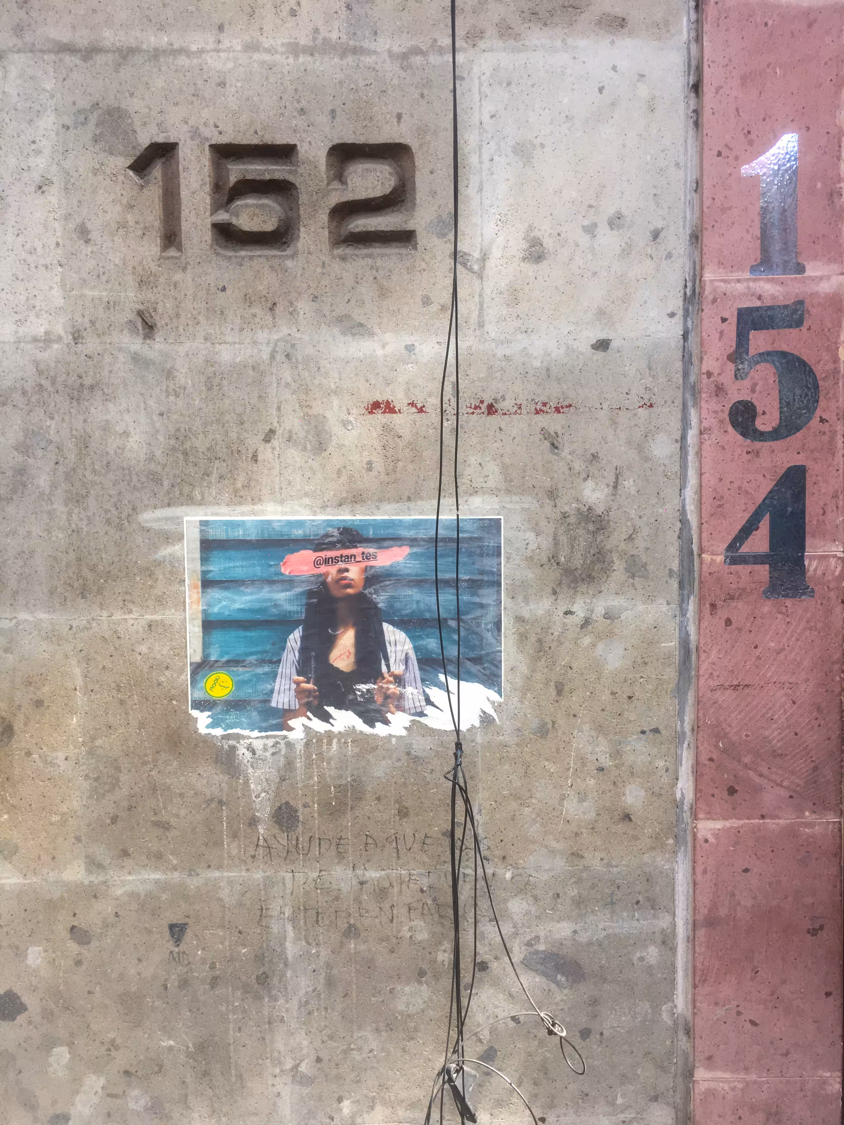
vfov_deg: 61.7
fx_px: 943
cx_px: 422
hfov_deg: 48.2
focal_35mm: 29
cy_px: 562
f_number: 2.2
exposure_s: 1/120
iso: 40
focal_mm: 4.15
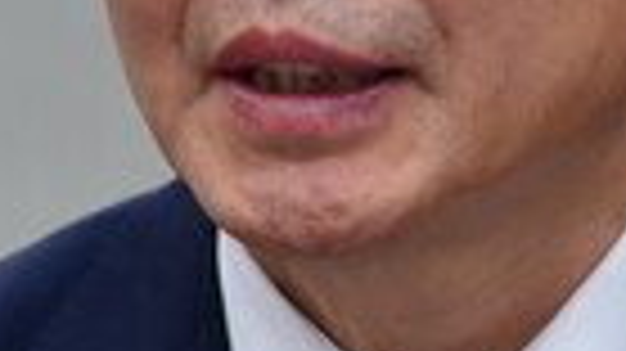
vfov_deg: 1.1
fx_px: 18763
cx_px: 464
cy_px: 130
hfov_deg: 1.9
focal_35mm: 1131
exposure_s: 1/60
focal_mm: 250
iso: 1250
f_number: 8
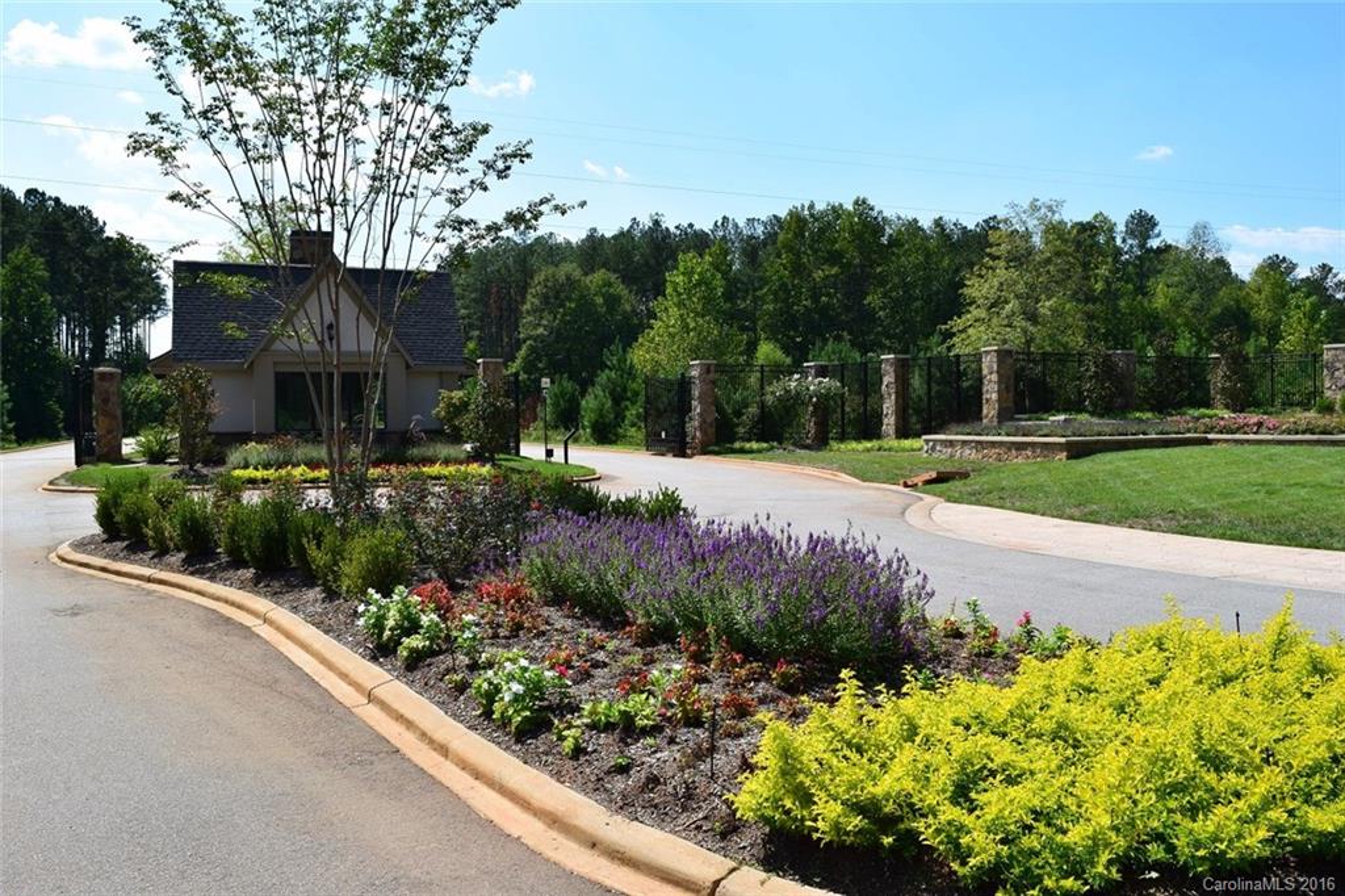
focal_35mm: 27
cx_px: 672
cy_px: 448
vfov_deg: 47.9
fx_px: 1008
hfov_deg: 67.4
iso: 400
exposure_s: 1/500
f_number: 11
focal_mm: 18
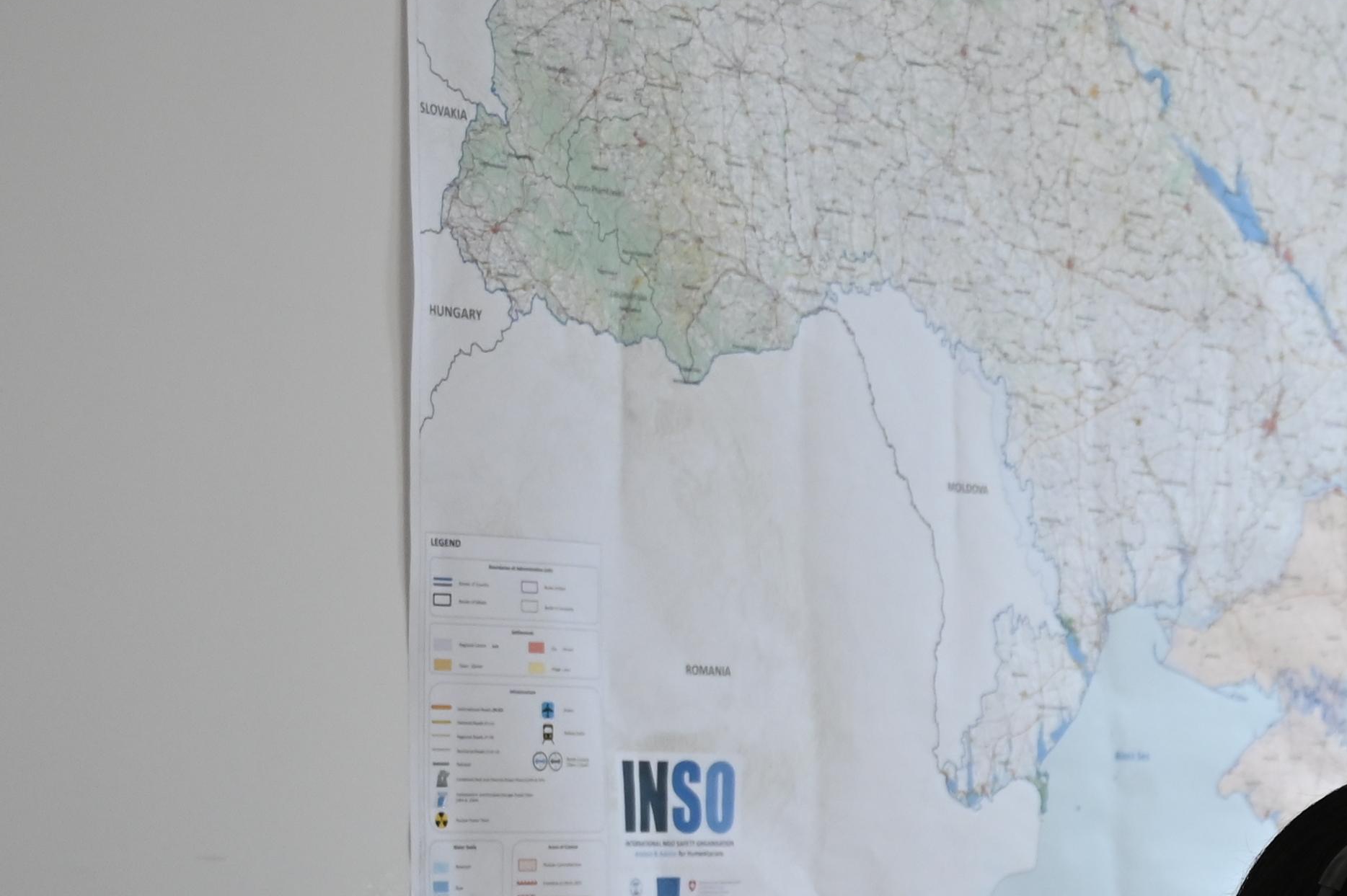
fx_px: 4599
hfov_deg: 15.9
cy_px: 1153
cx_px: 1684
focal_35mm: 123
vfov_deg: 10.9
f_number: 4
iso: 800
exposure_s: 1/100
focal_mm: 38
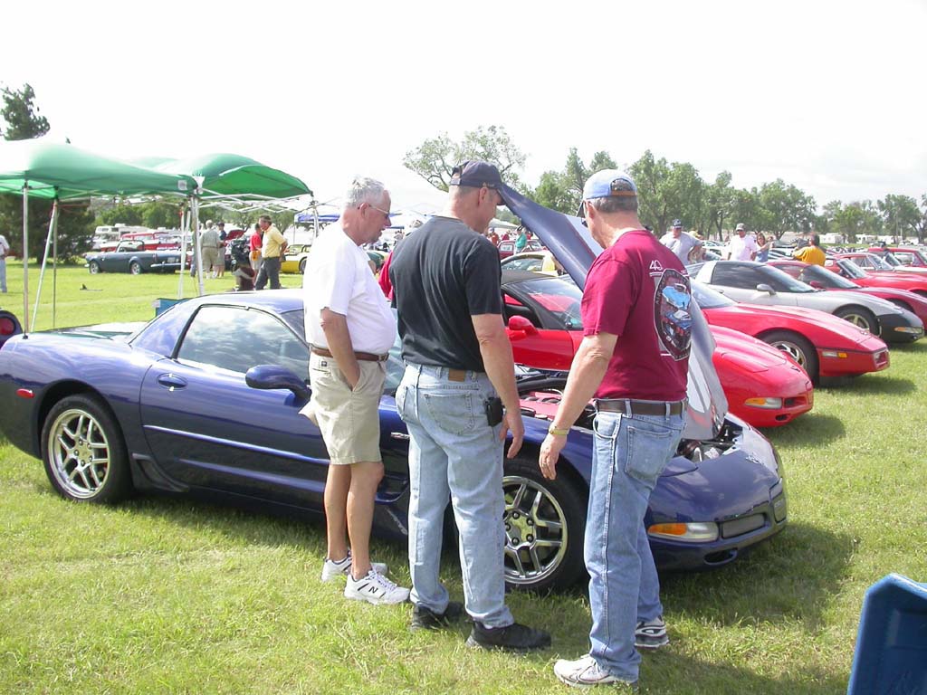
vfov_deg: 37.7
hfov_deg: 49.0
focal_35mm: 38
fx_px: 1018
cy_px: 348
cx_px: 464
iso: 100
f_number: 2.6
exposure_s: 1/1000
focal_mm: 7.85
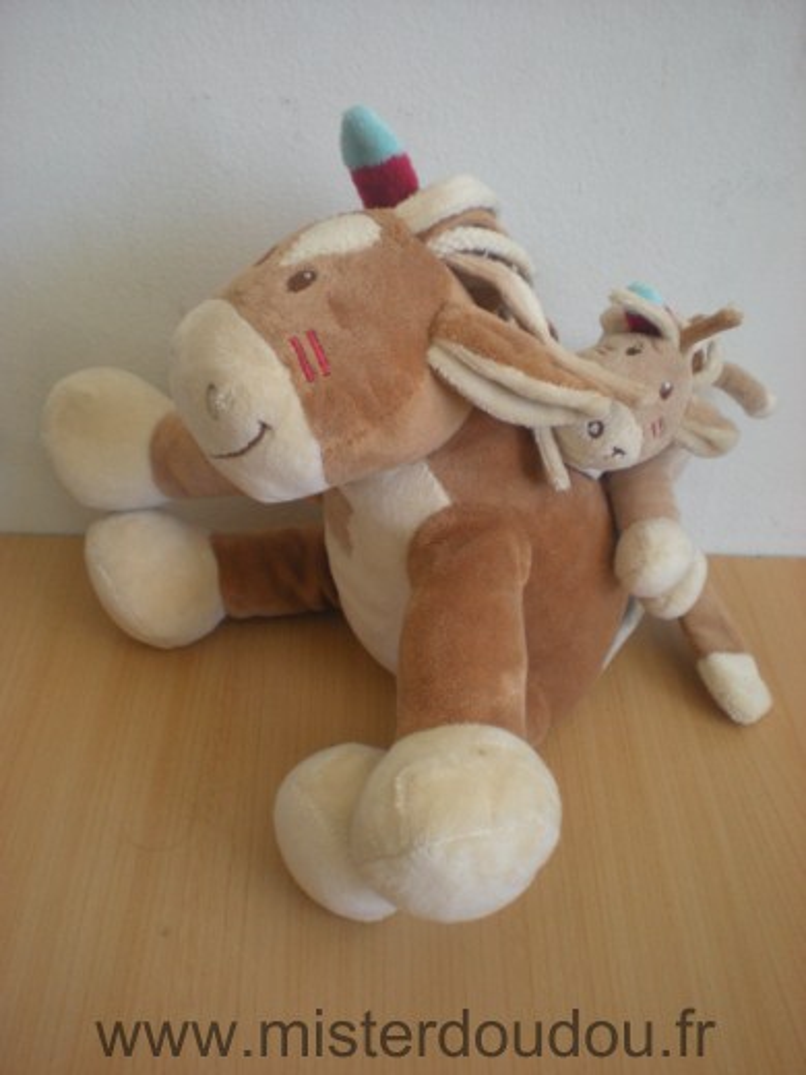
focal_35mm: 38
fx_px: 1180
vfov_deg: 49.0
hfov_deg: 37.7
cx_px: 403
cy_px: 538
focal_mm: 6.3
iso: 167
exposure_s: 1/59.8
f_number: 3.1
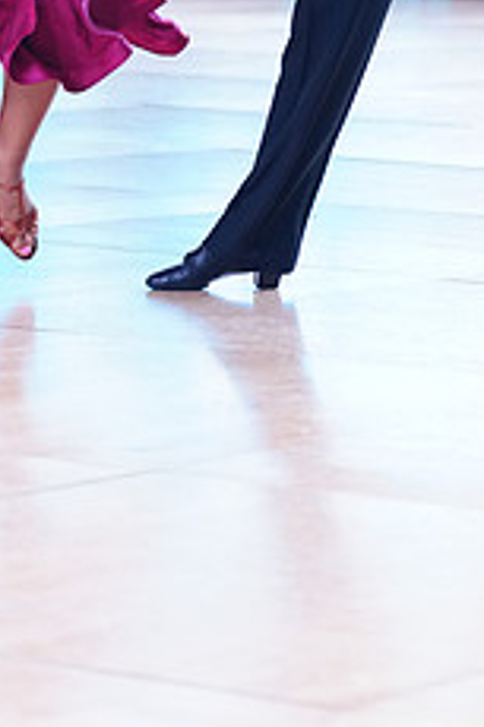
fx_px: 4685
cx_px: 280
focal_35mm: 232
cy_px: -142
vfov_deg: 8.8
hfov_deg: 5.9
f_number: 2.8
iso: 1250
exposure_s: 1/500
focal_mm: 92
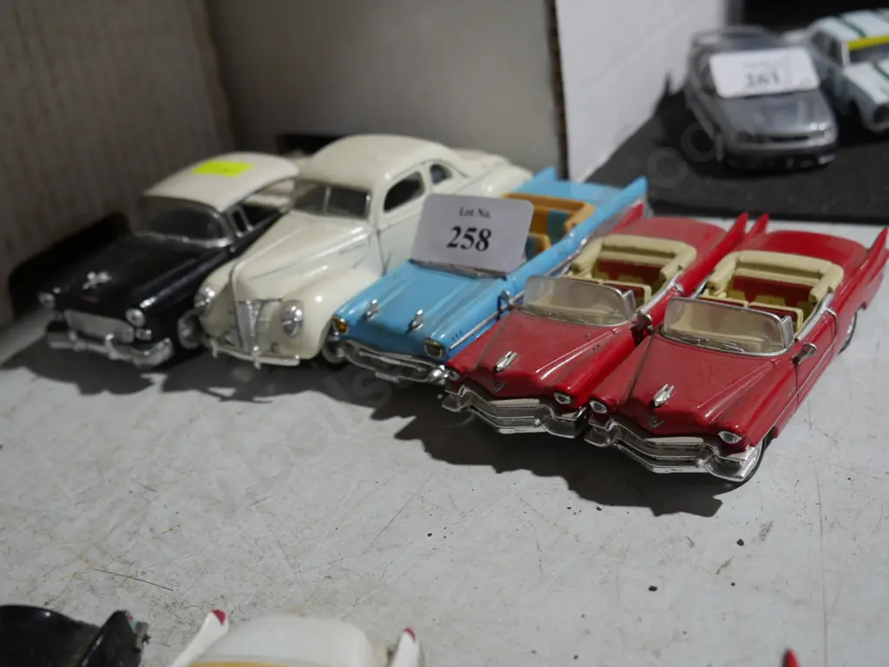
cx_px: 444
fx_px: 1130
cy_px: 334
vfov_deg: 32.9
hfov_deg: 42.9
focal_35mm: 44
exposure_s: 1/60
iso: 400
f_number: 4.7
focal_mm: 22
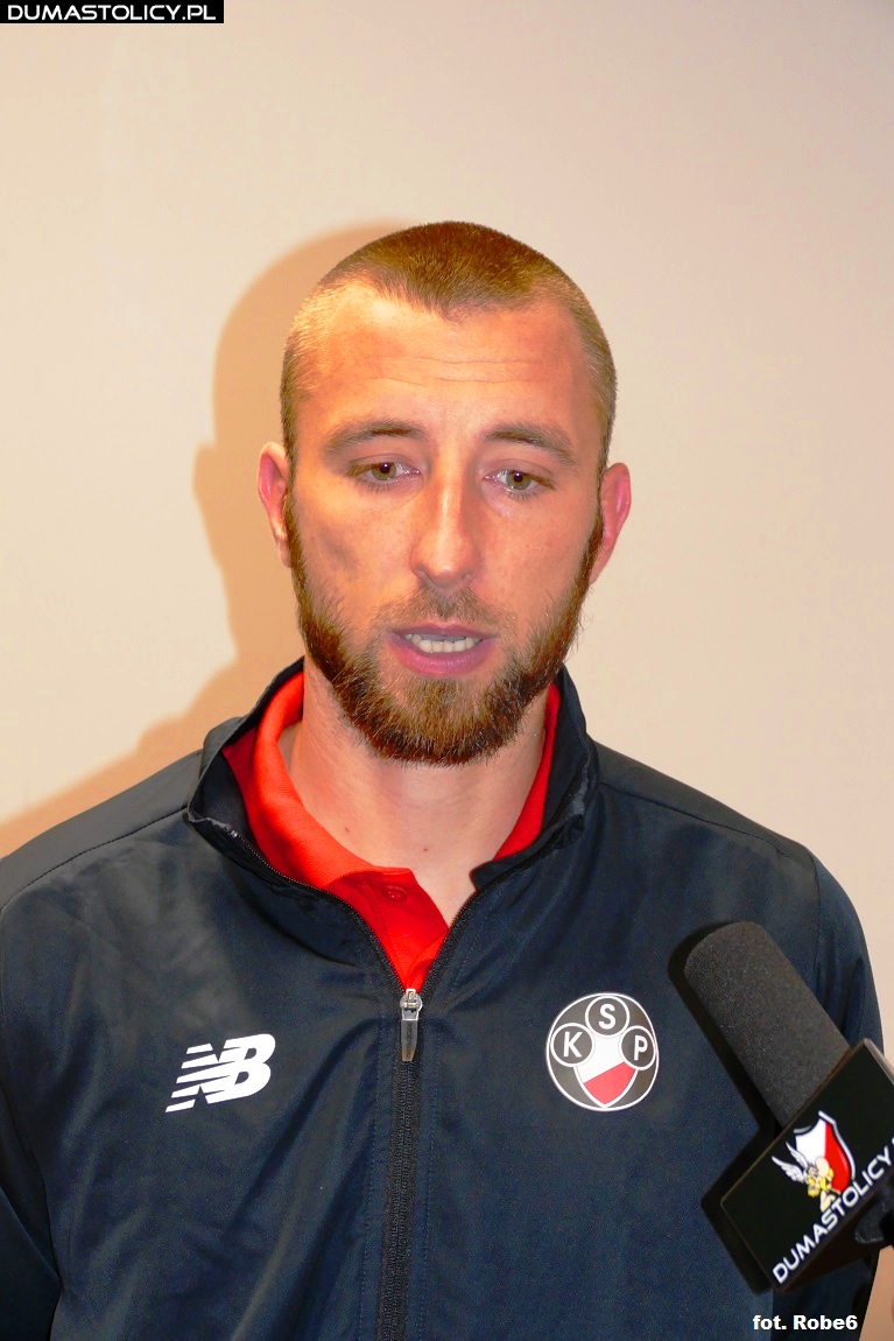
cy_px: 670
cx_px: 447
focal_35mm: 90
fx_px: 3351
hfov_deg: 15.2
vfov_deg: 22.6
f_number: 3.8
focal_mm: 32.65
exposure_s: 1/60
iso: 800
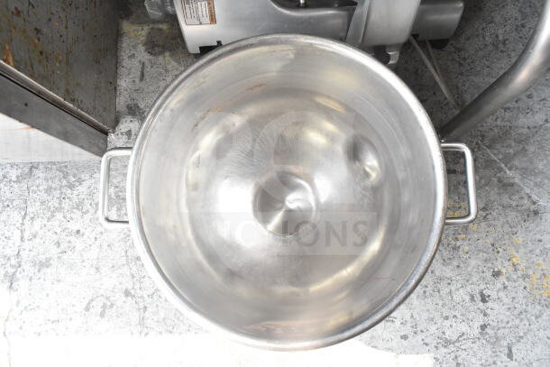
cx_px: 275
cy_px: 184
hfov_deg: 67.4
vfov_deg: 48.0
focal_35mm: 27
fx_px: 413
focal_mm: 18
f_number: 8
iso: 1600
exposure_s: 1/250
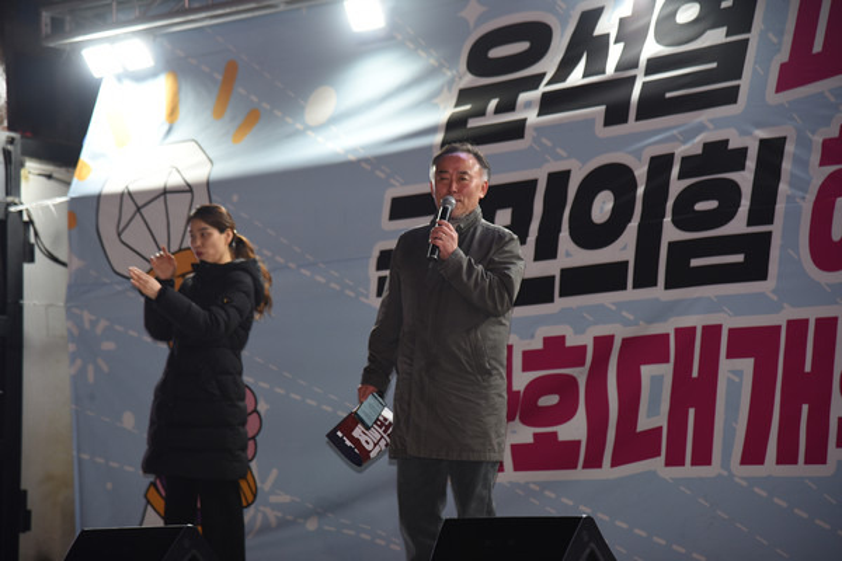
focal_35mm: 120
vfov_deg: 11.4
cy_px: 280
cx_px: 421
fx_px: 2806
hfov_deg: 17.1
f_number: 4
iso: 800
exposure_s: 1/100
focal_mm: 120
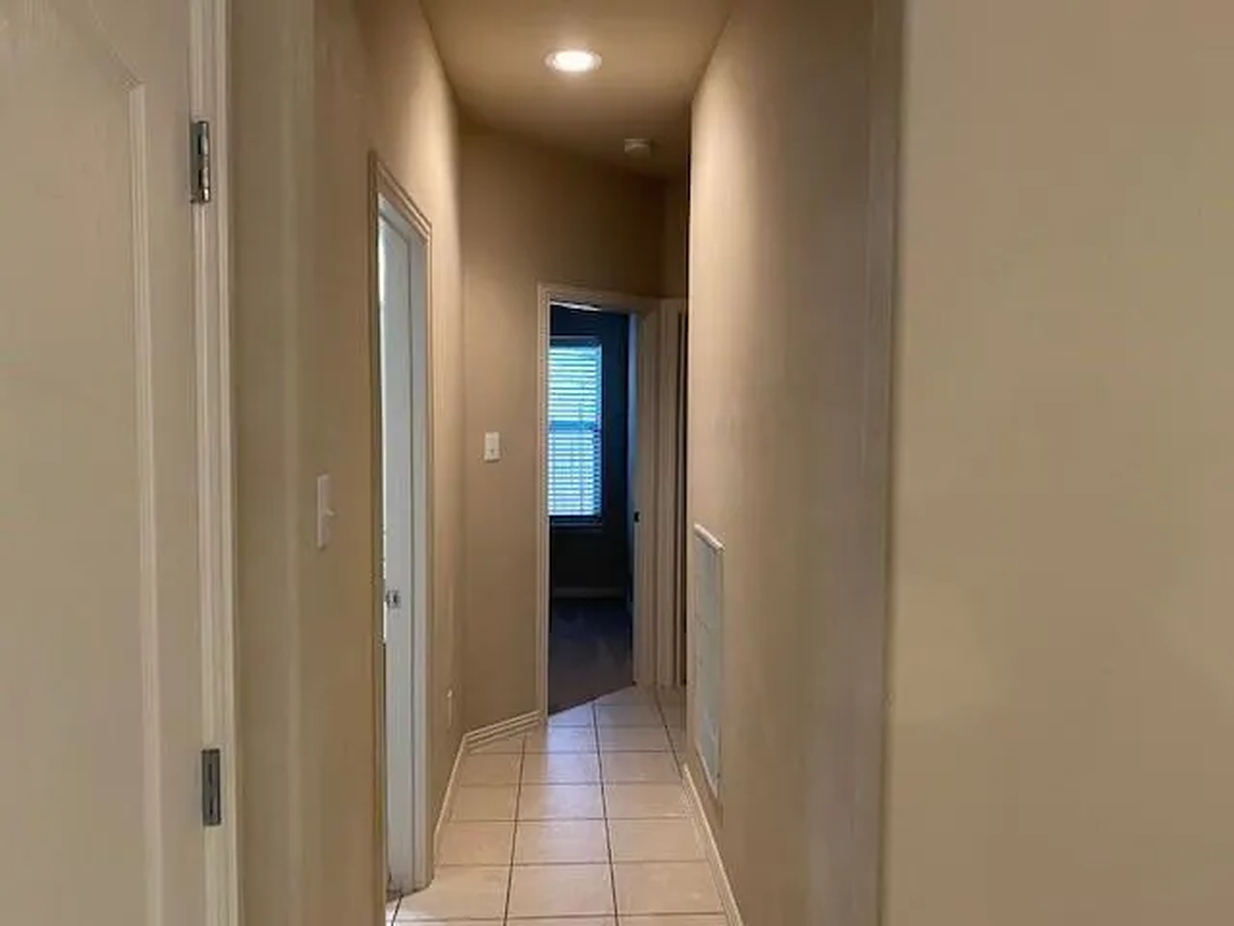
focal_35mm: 26
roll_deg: -1.2
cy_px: 463
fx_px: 927
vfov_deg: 53.1
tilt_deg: -3.2
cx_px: 617
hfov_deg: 67.3
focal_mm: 4.25
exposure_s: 1/60
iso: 320
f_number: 1.8
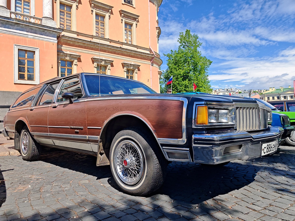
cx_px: 148
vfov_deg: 56.8
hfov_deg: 71.6
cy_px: 110
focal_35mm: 24
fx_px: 205
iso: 100
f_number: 2
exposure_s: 1/5500
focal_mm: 6.83
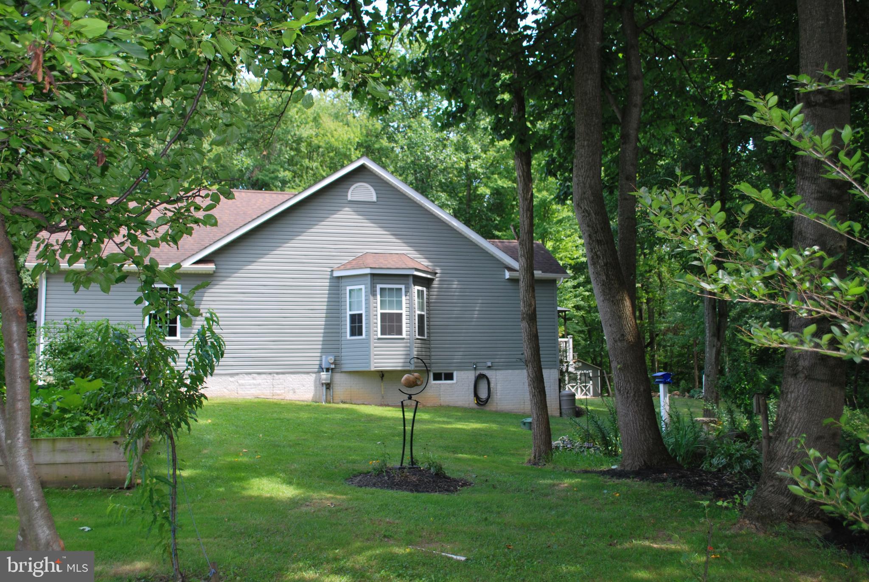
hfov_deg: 57.2
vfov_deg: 40.1
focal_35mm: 33
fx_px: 797
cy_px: 291
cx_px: 434
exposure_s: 1/125
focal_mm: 22
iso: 110
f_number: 4
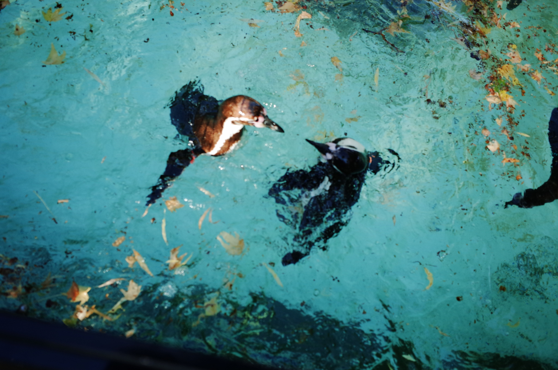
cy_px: 185
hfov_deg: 65.6
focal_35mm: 28
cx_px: 279
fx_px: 433
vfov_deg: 46.2
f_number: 2.8
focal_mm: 18.3
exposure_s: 1/400
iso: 140
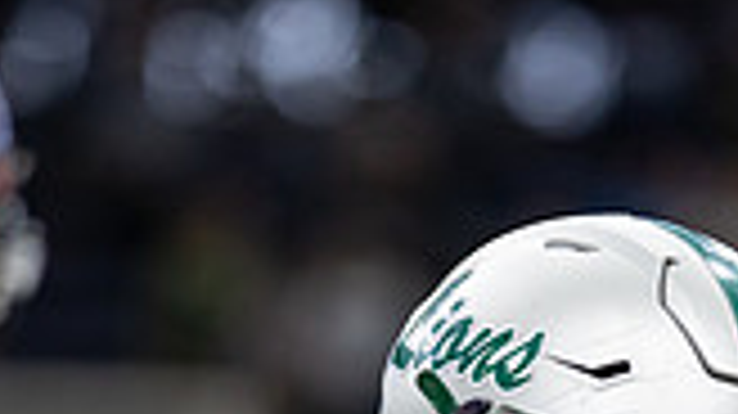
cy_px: 886
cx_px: 540
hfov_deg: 4.0
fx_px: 10482
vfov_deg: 2.3
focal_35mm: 536
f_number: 1.8
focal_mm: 135
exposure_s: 1/1000
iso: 1000
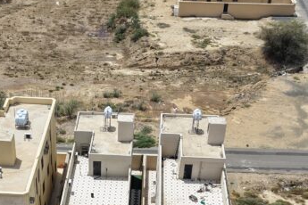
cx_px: 95
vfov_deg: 18.4
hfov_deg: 28.2
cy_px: 233
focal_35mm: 71
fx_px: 607
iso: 140
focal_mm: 8.67
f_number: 1.8
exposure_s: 1/4000
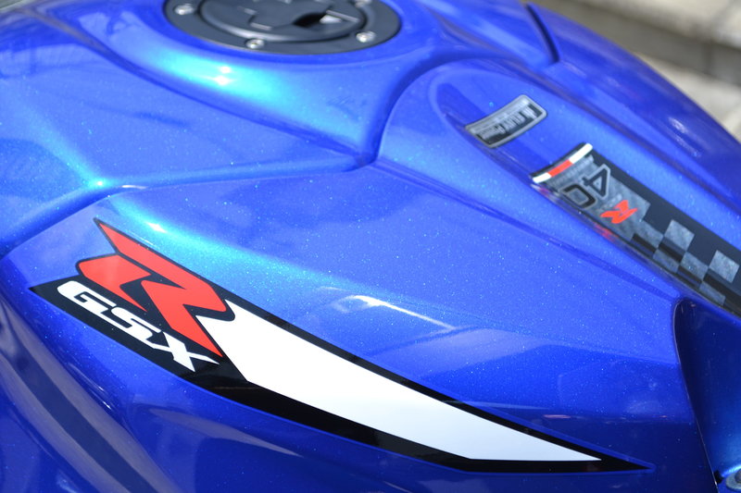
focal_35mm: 82
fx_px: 1698
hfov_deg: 24.6
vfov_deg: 16.5
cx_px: 370
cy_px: 246
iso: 100
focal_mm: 55
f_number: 7.1
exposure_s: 1/200
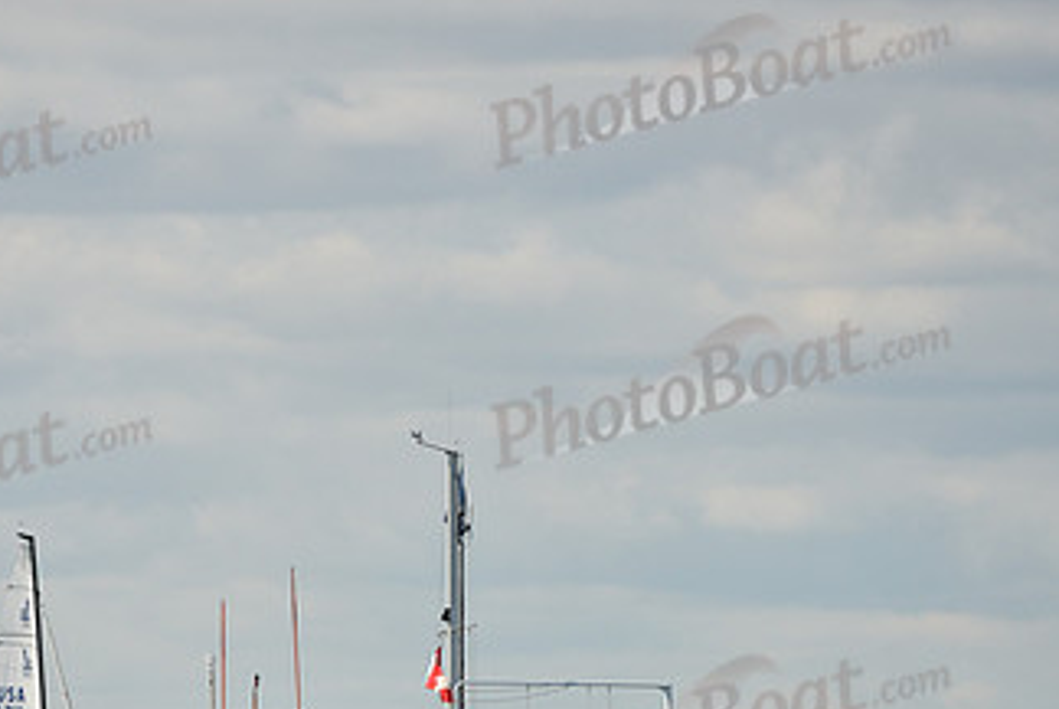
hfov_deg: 2.9
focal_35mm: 715
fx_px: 21061
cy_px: 600
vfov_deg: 1.9
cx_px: 324
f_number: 5
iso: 250
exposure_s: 1/2000
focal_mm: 400
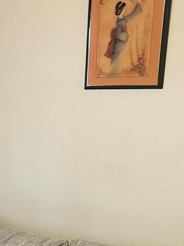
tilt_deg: -15.4
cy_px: 223
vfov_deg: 27.9
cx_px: -7
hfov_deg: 21.1
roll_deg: -2.6
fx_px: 475
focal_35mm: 67
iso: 250
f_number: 1.5
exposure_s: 1/60
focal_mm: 5.7
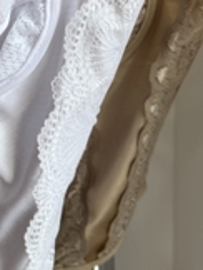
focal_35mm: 79
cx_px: 25
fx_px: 616
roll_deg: -1.4
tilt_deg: +1.8
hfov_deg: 18.4
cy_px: -42
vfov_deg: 22.9
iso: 64
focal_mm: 6.76
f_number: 1.78
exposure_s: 1/170
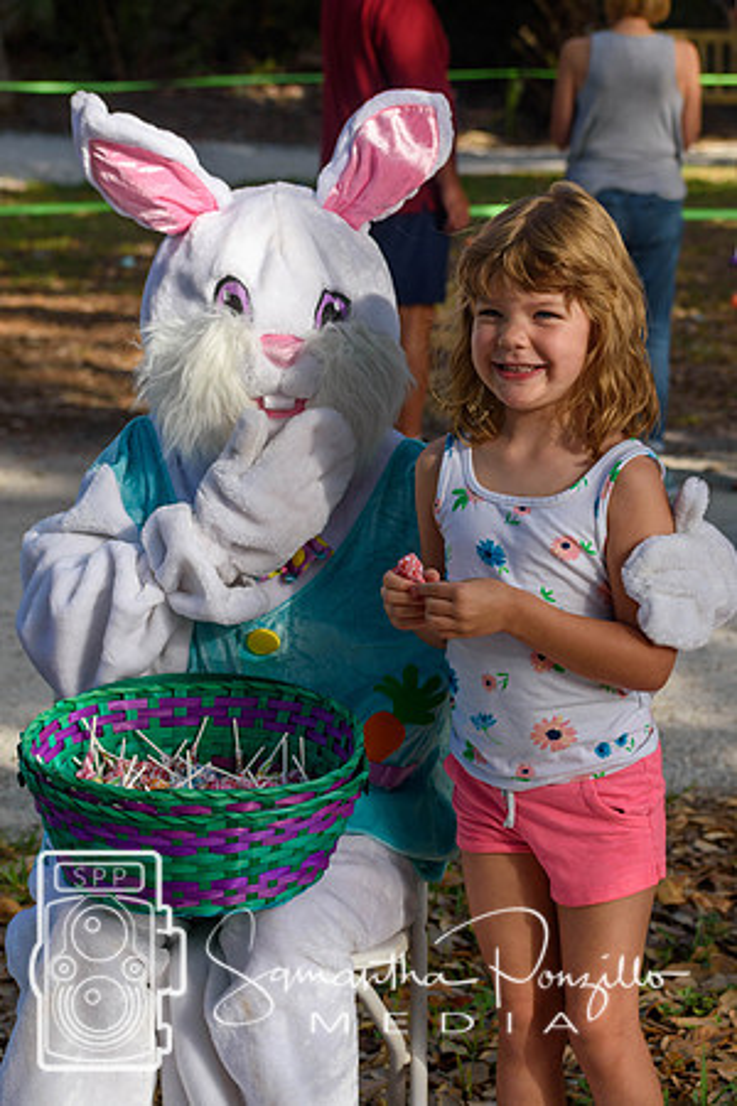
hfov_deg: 13.0
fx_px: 3224
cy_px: 553
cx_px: 368
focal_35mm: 105
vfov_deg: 19.5
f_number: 5.6
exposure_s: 1/500
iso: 220
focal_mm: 70
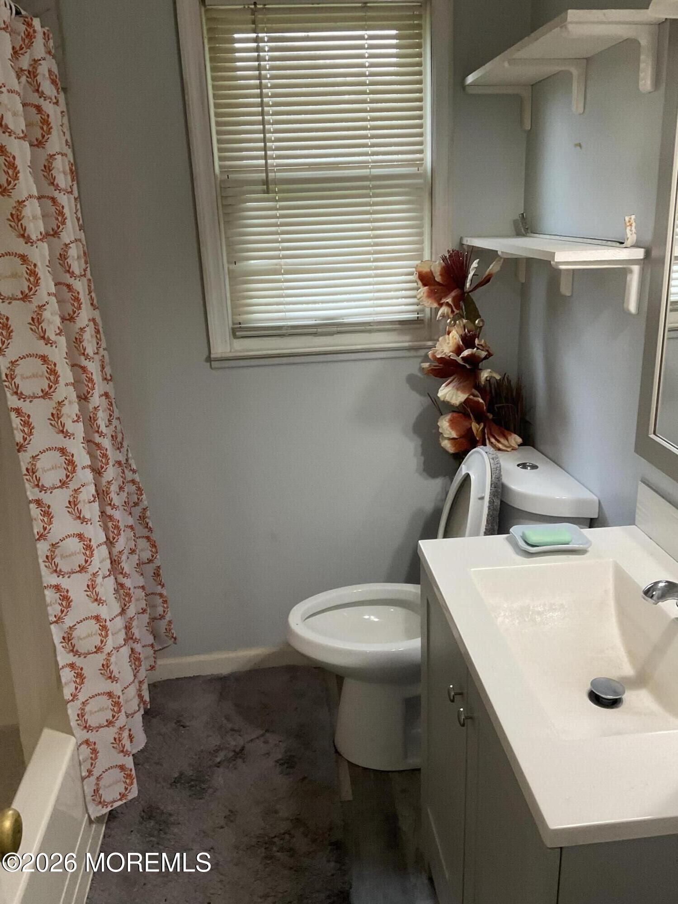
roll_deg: +3.7
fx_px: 757
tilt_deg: -19.4
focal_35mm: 29
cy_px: 452
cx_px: 339
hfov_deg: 48.2
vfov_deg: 61.7
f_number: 1.8
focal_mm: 3
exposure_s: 1/60
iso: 100
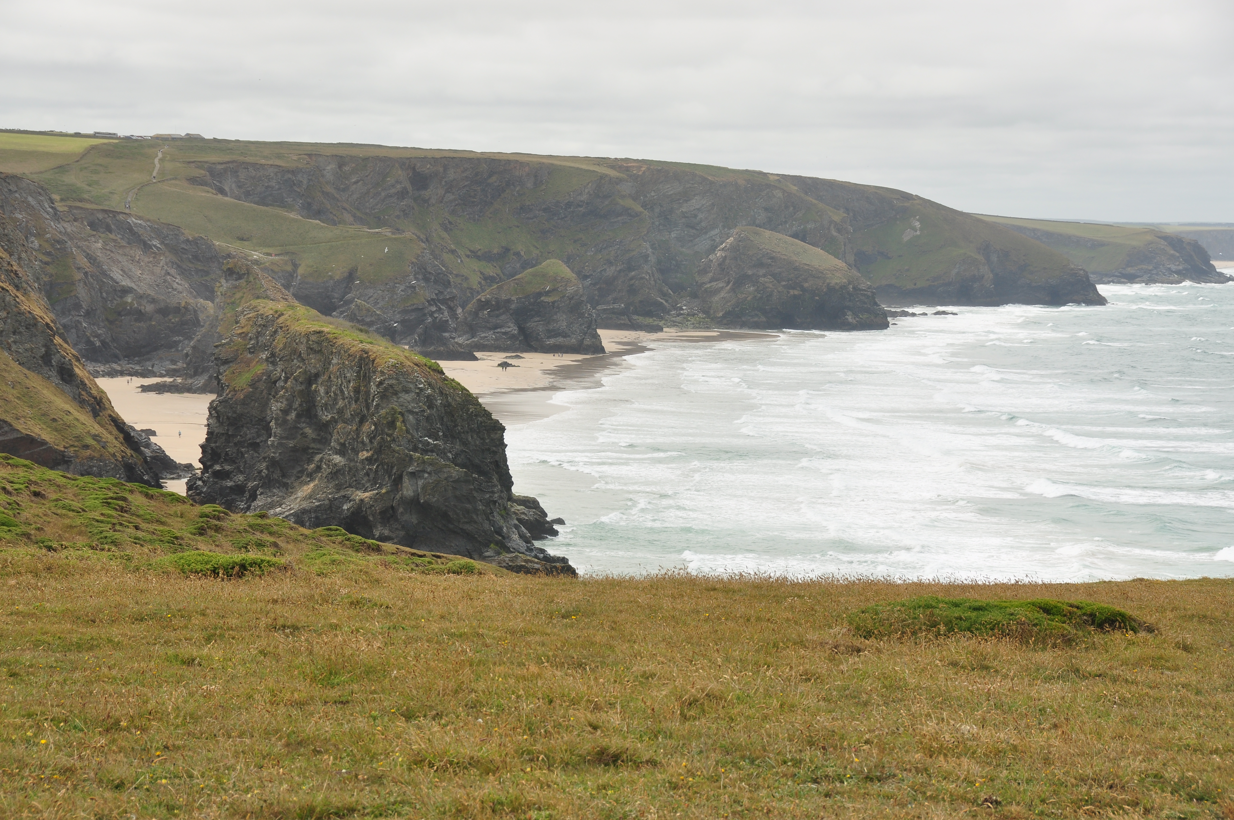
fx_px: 3184
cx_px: 617
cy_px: 410
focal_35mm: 93
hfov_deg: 21.9
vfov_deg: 14.7
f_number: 8
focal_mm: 62
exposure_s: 1/500
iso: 200
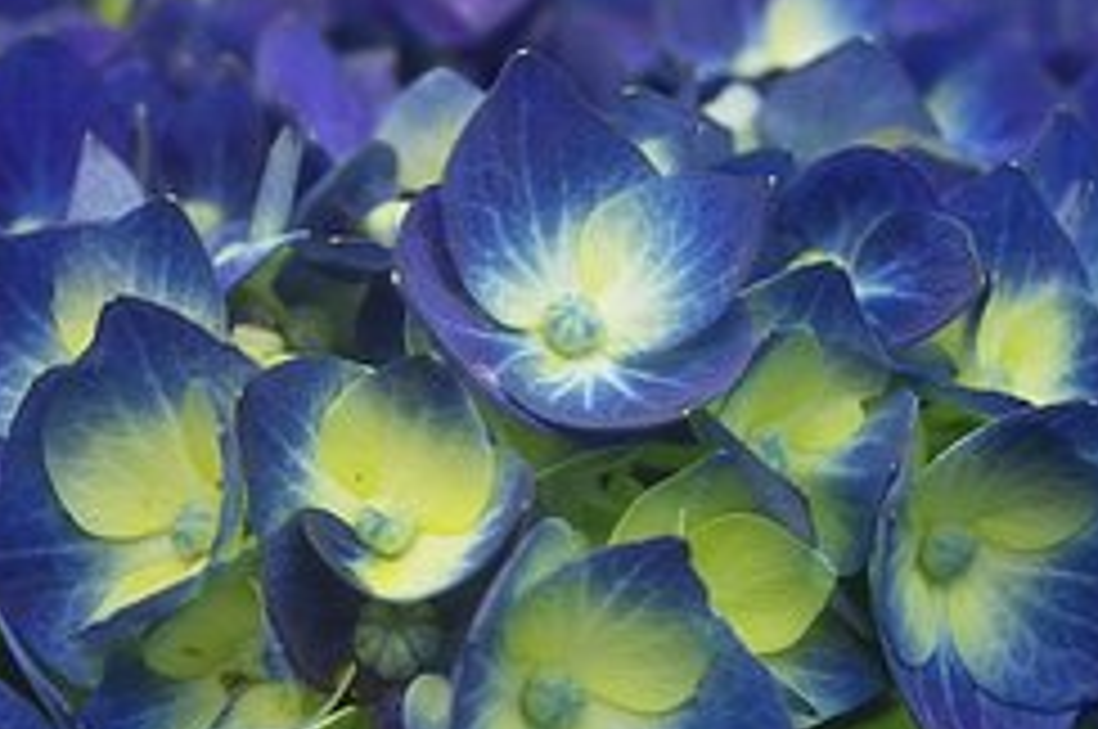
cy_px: 583
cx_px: 248
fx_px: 4538
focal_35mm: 149
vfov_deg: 9.2
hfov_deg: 13.7
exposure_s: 1/80
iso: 200
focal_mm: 41
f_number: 7.1
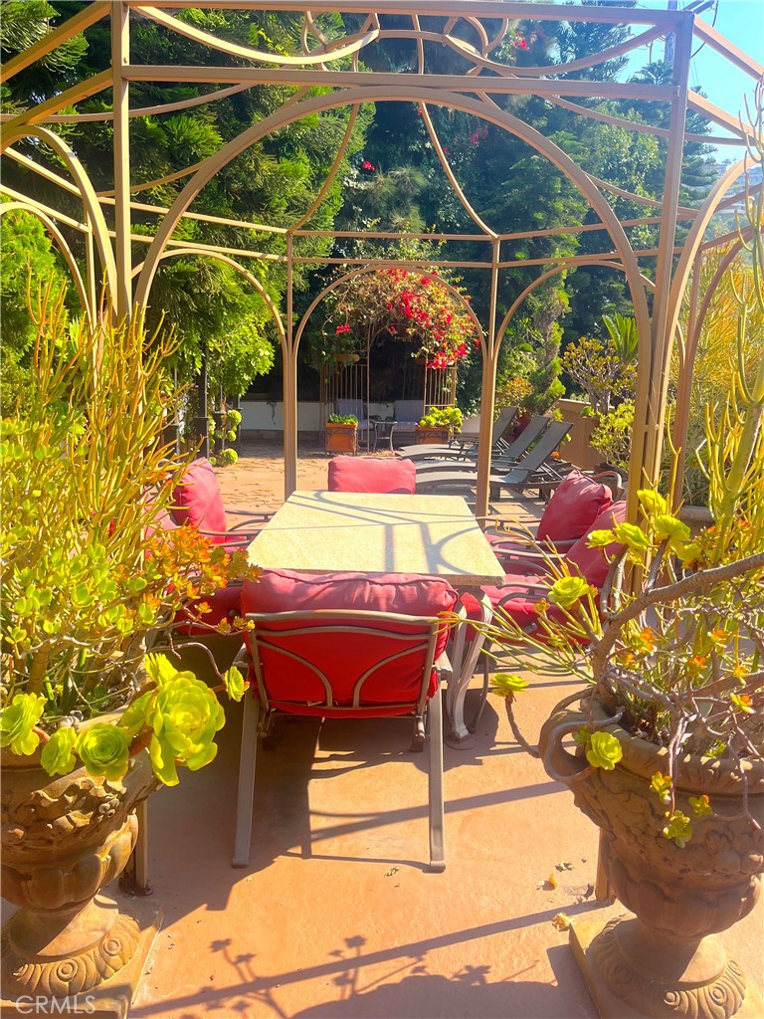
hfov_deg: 53.1
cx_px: 382
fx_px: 765
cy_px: 510
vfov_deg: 67.3
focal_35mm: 26
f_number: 1.6
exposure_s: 1/1238
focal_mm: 5.1
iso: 50
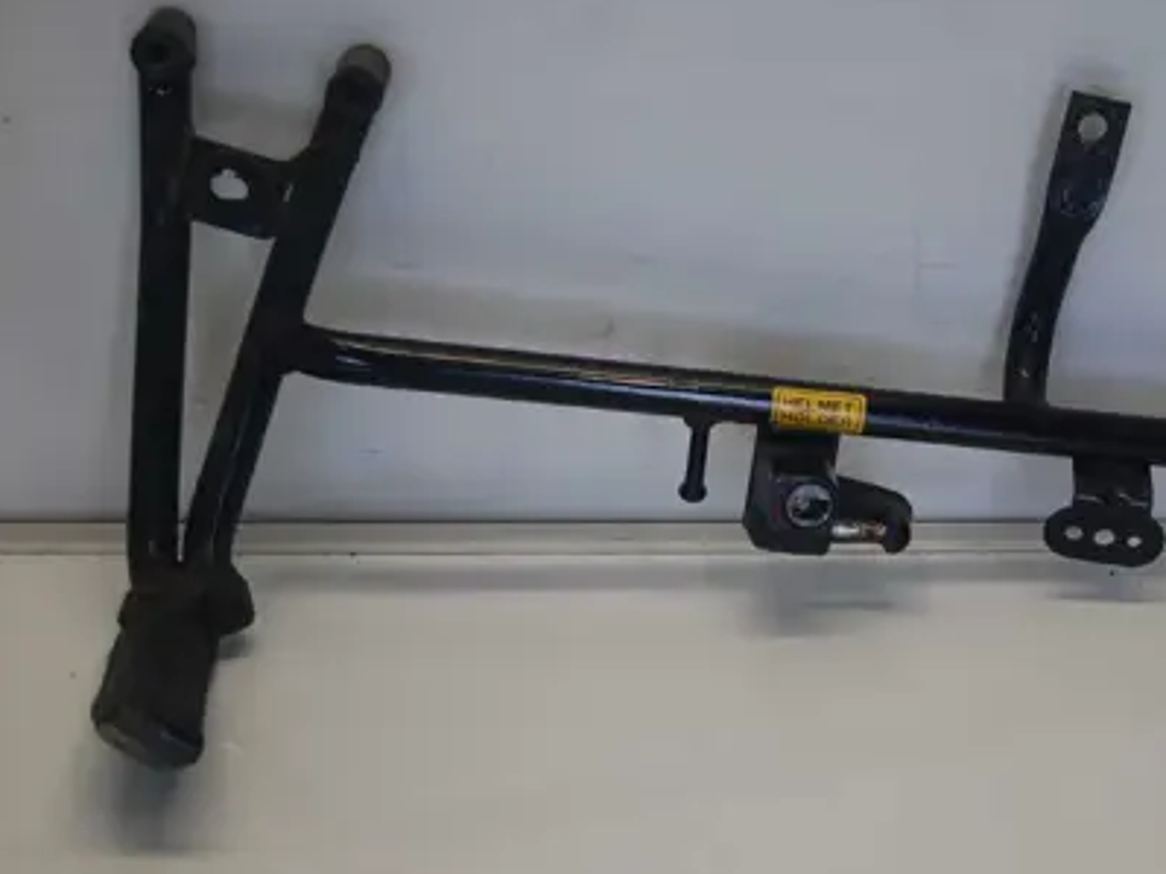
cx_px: 732
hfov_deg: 20.0
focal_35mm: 98
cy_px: 459
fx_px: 3300
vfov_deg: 15.1
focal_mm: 50
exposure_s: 1/60
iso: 400
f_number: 5.6
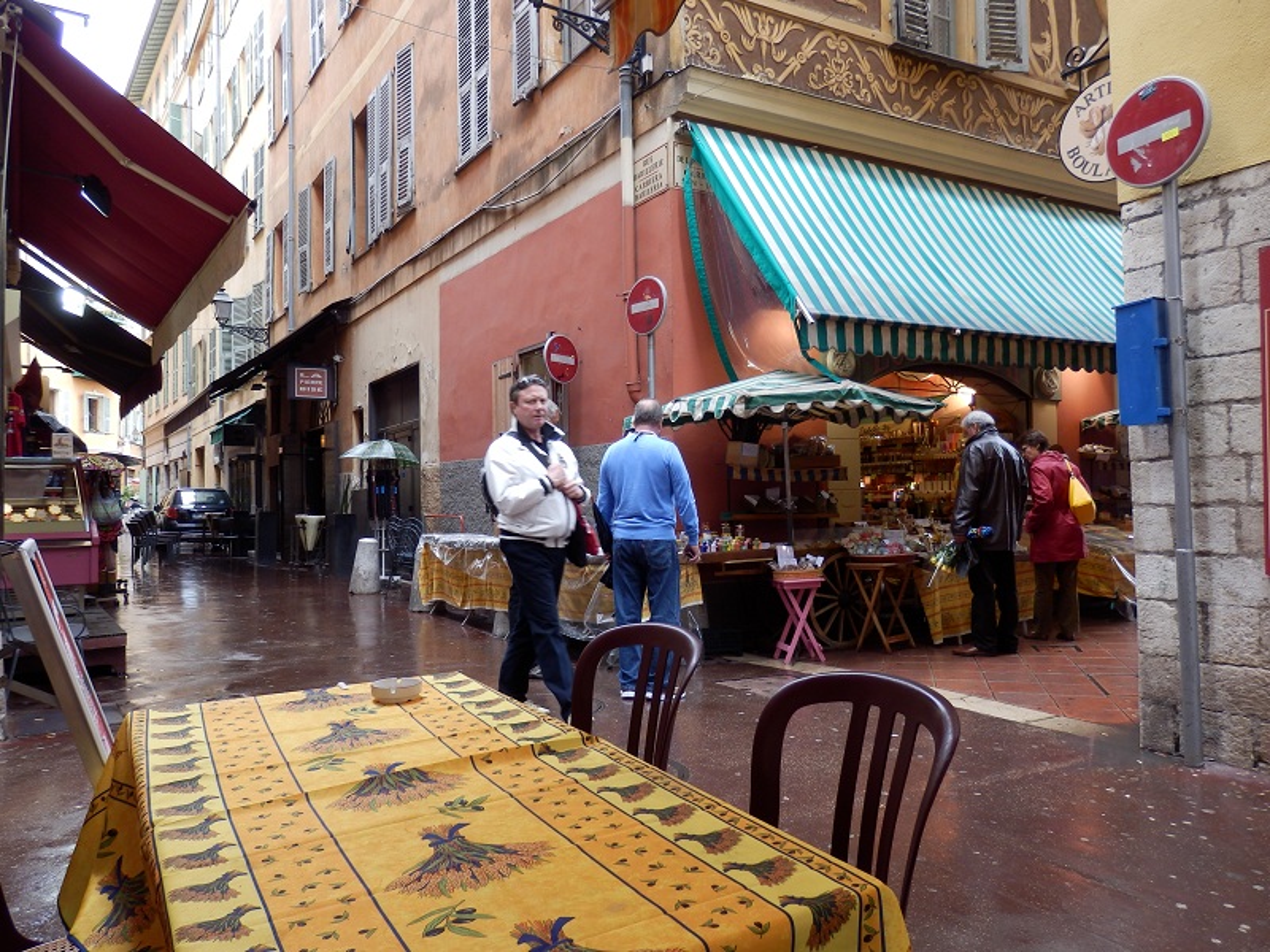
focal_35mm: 25
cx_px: 635
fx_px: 917
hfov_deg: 69.4
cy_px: 476
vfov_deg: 54.9
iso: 80
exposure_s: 1/30
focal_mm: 4.5
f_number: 3
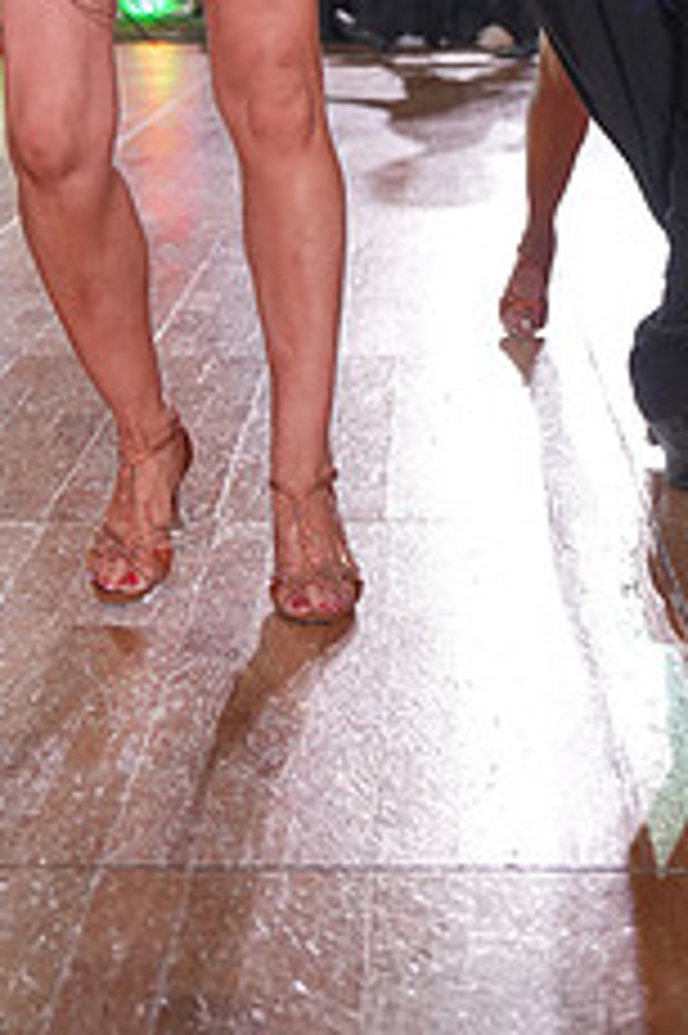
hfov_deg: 14.2
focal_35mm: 96
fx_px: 2756
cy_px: -216
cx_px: 263
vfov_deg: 19.9
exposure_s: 1/500
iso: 2000
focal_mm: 38
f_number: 4
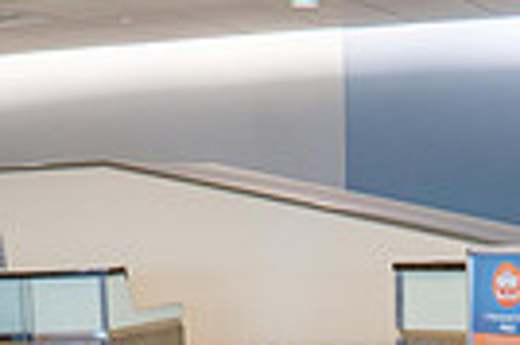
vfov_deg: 11.8
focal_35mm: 104
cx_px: 248
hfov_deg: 19.7
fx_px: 1500
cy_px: 680
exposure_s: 1/40
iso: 800
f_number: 4
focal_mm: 16
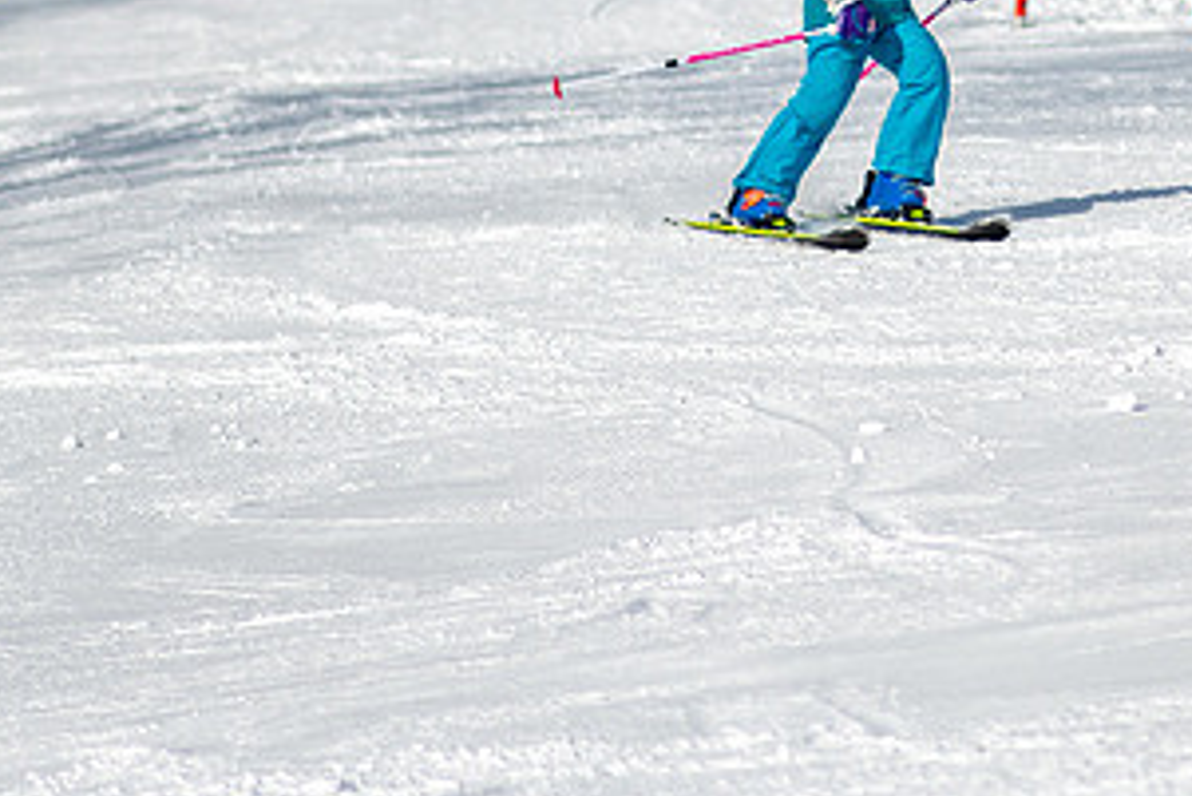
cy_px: -19
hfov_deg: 2.0
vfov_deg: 1.3
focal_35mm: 1049
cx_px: 885
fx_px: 34749
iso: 100
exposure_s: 1/6400
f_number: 2.8
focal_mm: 300
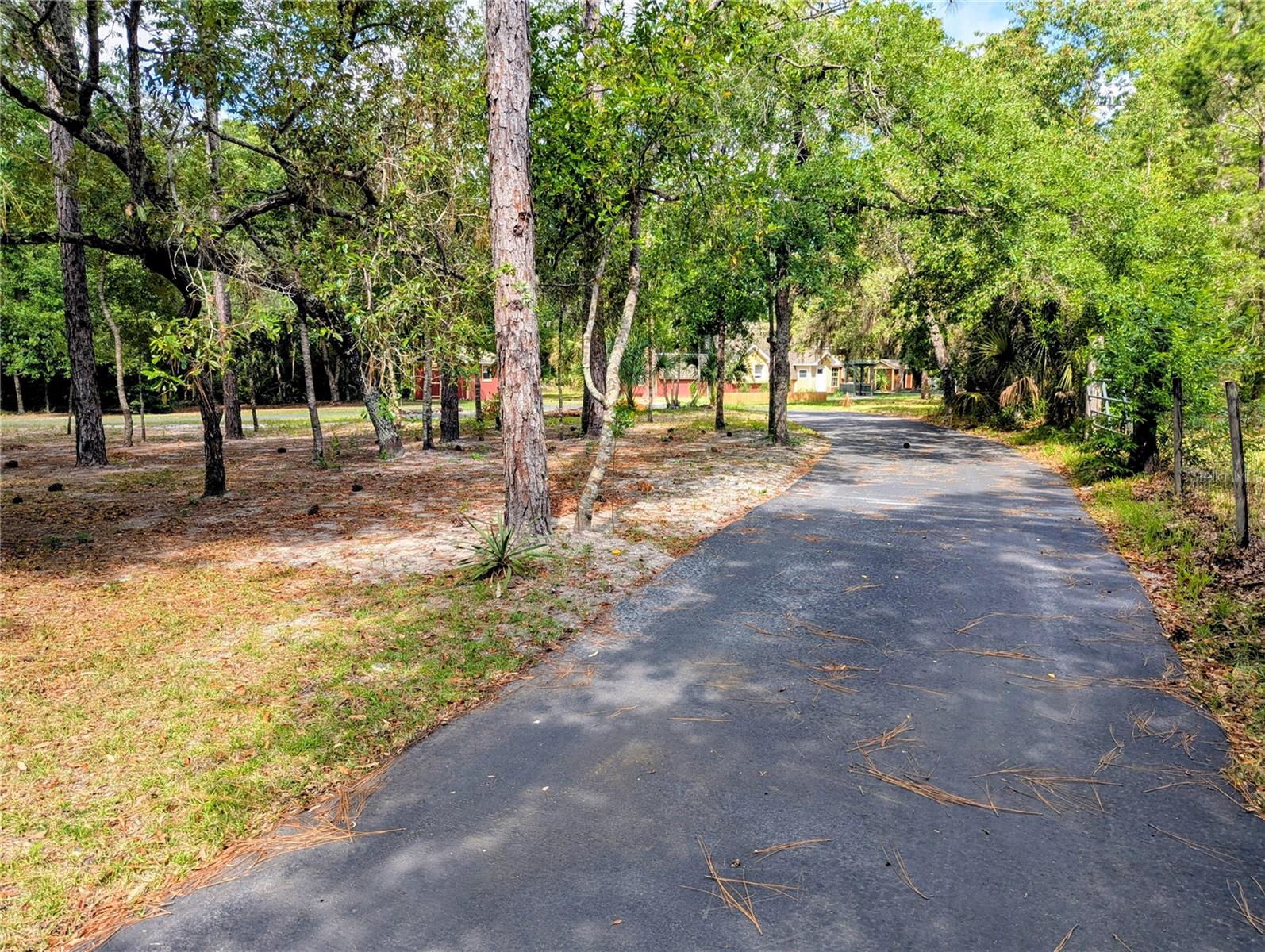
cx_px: 632
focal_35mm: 24
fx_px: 878
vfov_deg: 56.9
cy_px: 476
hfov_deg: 71.5
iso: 44
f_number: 1.85
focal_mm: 6.81
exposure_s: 1/760
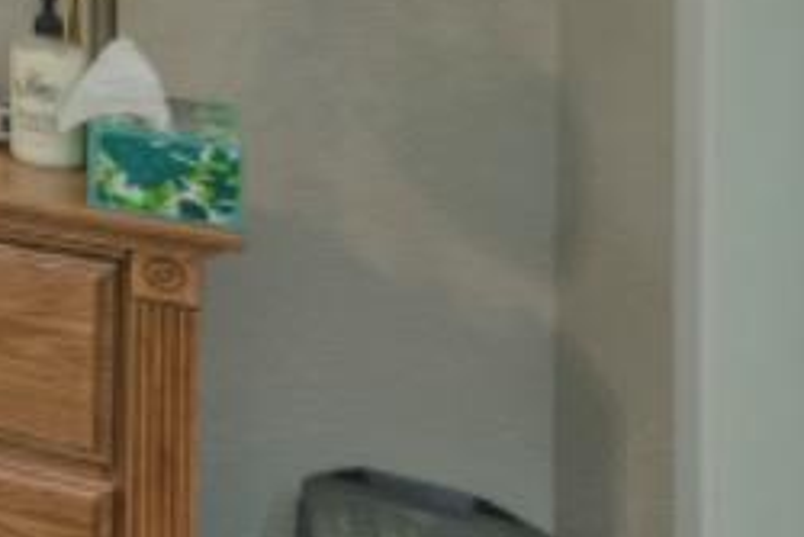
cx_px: -1412
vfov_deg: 16.5
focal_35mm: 72
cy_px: -370
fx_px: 1609
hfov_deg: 12.7
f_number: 6.3
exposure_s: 1/15
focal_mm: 12
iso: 320
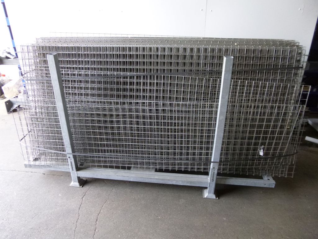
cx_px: 159
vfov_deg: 54.9
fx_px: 230
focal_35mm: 25
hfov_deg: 69.4
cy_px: 120
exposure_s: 1/40
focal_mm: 4.5
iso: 400
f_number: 3.1
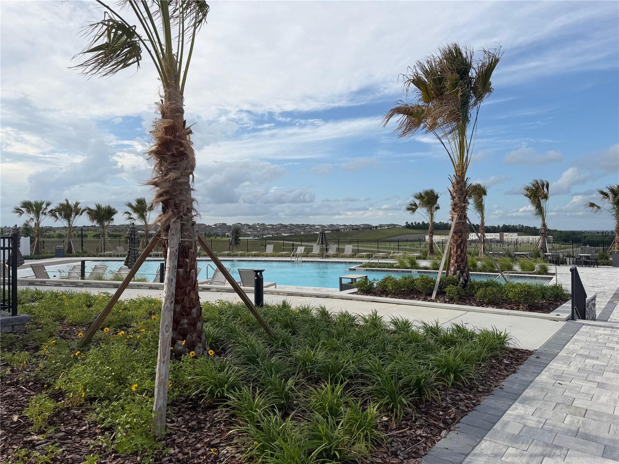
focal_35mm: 24
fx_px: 429
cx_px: 310
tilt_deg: +0.1
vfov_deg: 56.8
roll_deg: +0.8
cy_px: 232
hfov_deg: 71.6
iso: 80
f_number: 1.78
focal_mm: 6.76
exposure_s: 1/4673
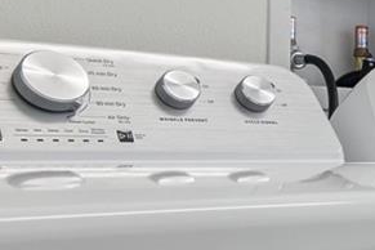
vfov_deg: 15.5
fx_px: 917
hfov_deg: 18.0
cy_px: 153
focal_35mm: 88
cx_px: 691
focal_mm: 16
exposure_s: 1/125
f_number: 10
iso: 800
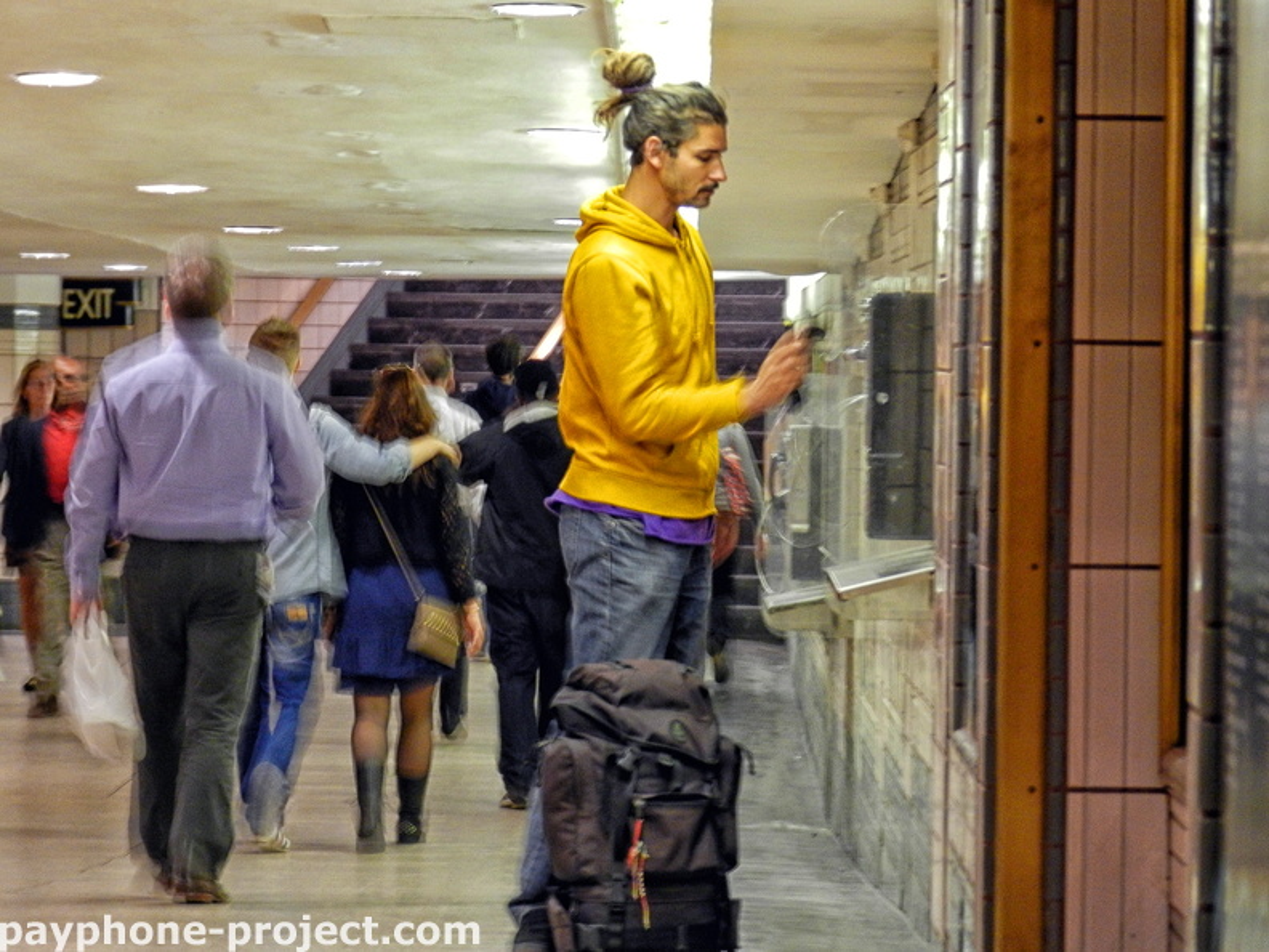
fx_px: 6452
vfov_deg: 8.4
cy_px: 476
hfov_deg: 11.2
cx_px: 634
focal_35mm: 176
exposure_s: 1/4
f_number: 5.4
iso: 400
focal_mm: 31.2
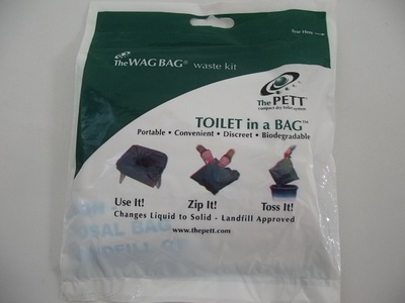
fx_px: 409
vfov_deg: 40.7
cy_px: 152
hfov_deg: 52.6
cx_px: 202
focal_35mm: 35
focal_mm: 5.8
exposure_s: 1/6
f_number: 2.6
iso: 100
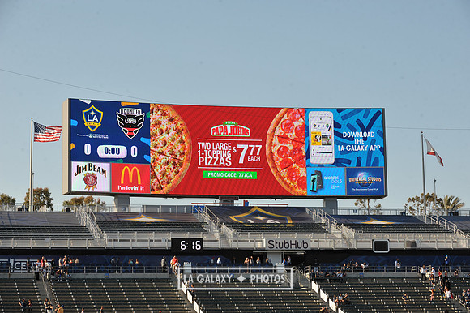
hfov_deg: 20.8
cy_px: 156
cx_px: 235
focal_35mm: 98
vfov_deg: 13.9
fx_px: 1279
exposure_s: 1/400
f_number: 10
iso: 200
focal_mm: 98
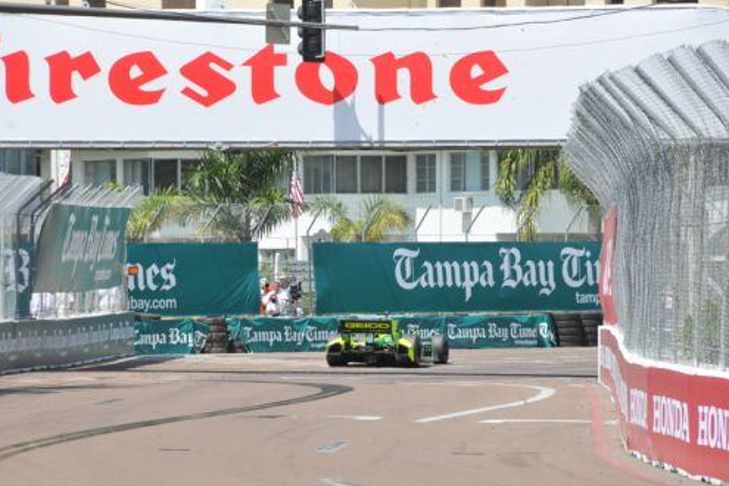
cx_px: 365
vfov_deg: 4.5
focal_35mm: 303
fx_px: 6135
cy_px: 244
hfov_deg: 6.8
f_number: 10
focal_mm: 200
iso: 400
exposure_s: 1/640
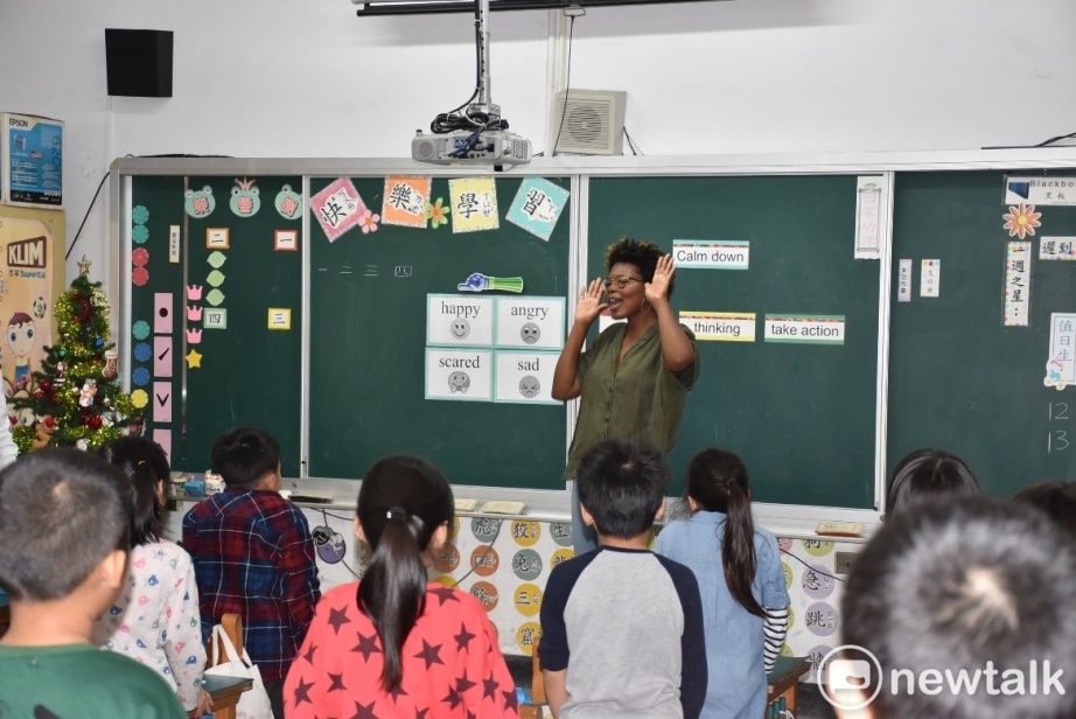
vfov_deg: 21.6
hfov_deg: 31.9
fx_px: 1884
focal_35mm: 63
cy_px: 360
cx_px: 538
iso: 900
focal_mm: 42
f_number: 4.5
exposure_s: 1/200
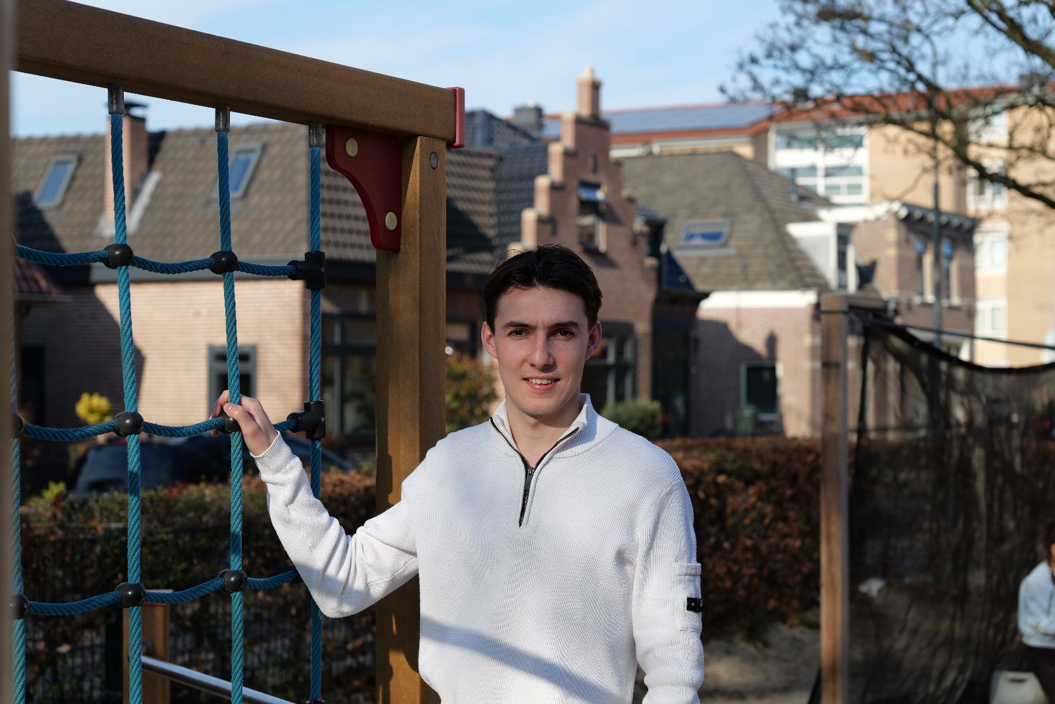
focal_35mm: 70
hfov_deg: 28.8
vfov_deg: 19.5
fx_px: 2051
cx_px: 528
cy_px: 352
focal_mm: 70
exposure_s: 1/400
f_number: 5
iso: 100
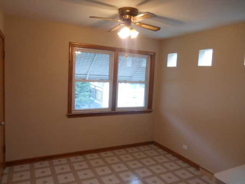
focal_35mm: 26
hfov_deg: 67.3
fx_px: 184
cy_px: 92
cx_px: 122
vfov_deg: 53.1
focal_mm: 4.7
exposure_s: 1/30
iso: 220
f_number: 3.4
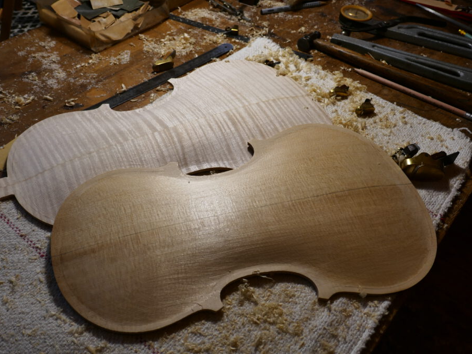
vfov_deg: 39.6
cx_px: 248
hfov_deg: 51.3
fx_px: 491
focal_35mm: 36
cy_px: 177
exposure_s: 1/100
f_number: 3.3
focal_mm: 11.9
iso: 125
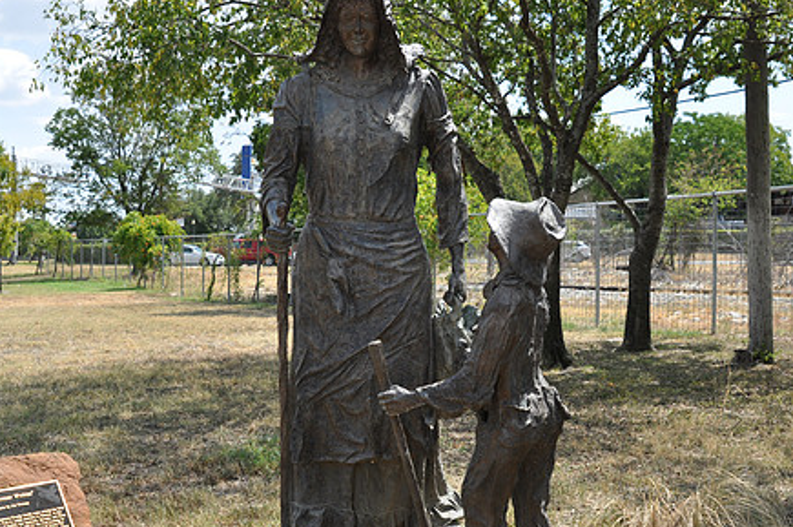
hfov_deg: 41.1
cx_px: 372
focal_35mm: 48
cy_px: 289
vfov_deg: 28.0
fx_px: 1056
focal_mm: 24
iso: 200
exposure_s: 1/200
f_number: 5.6
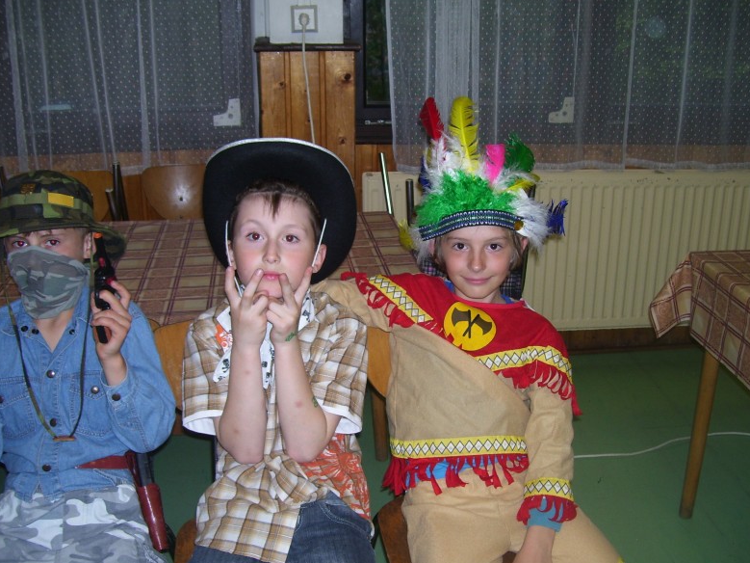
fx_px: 823
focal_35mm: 38
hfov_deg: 49.0
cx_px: 382
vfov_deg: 37.7
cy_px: 288
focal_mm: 6
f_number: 2.7
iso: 80
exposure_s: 1/60
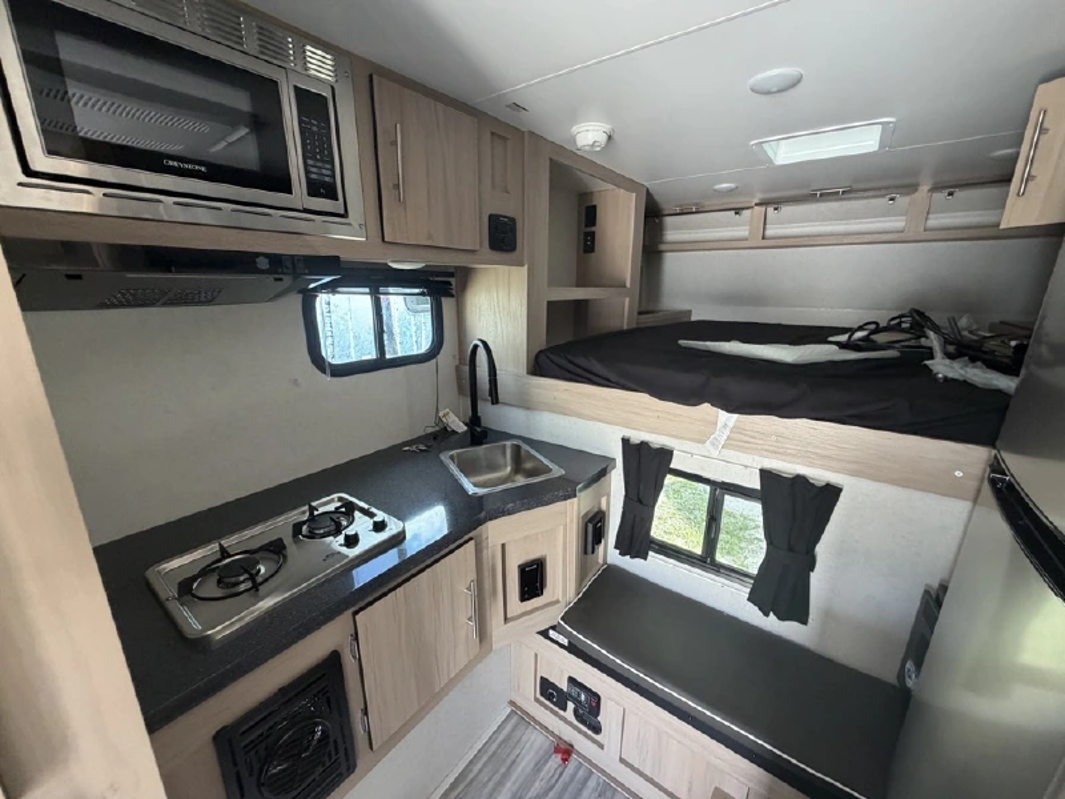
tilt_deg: -15.2
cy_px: 400
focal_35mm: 14
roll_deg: -0.8
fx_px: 431
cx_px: 532
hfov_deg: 102.1
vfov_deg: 85.7
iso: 320
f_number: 2.2
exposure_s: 1/96
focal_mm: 2.22
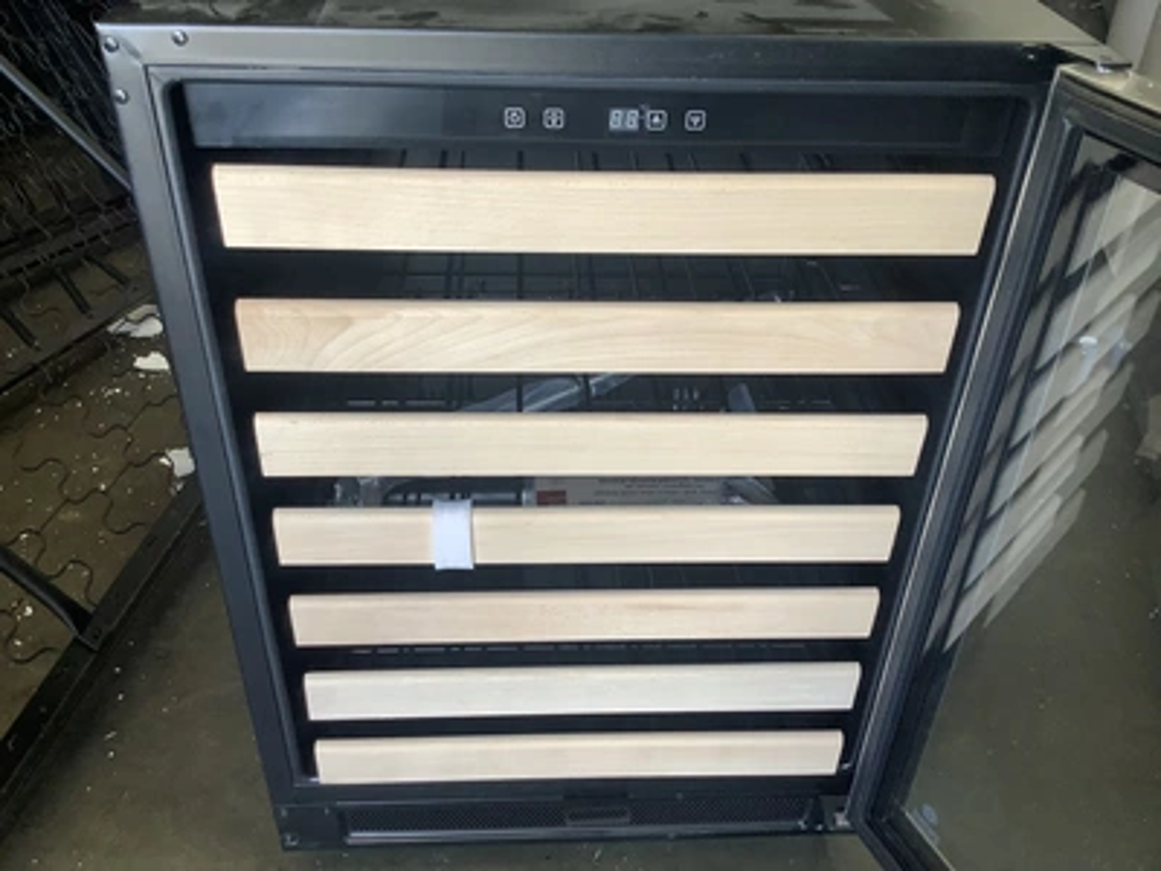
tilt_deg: -37.6
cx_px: 580
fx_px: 1040
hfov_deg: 58.4
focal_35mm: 31
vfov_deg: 45.4
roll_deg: -2.1
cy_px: 436
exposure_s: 1/60
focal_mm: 3.3
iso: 80
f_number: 2.4
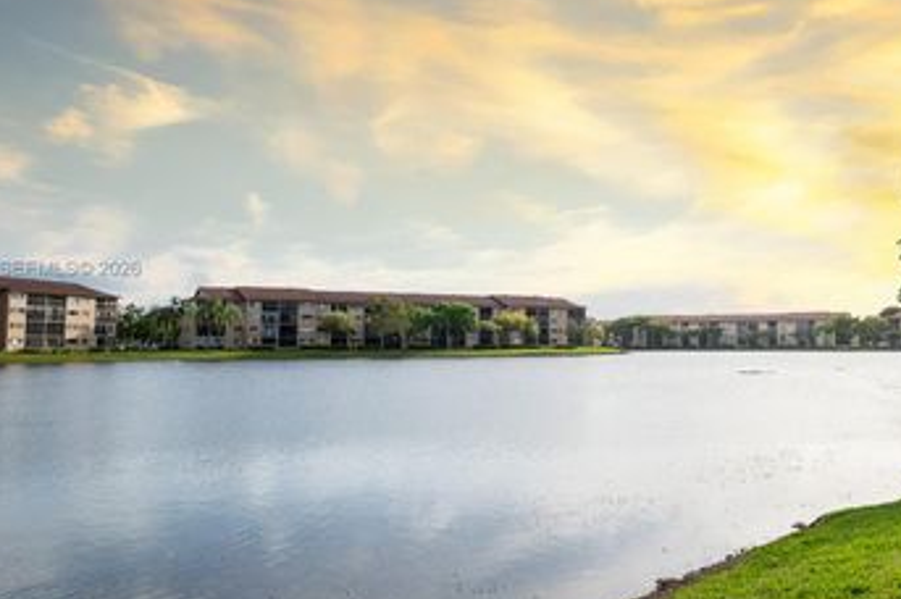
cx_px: 541
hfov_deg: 54.1
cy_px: 269
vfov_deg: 37.7
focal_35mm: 35
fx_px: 875
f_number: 2.8
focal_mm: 24
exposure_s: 1/8000
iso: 64
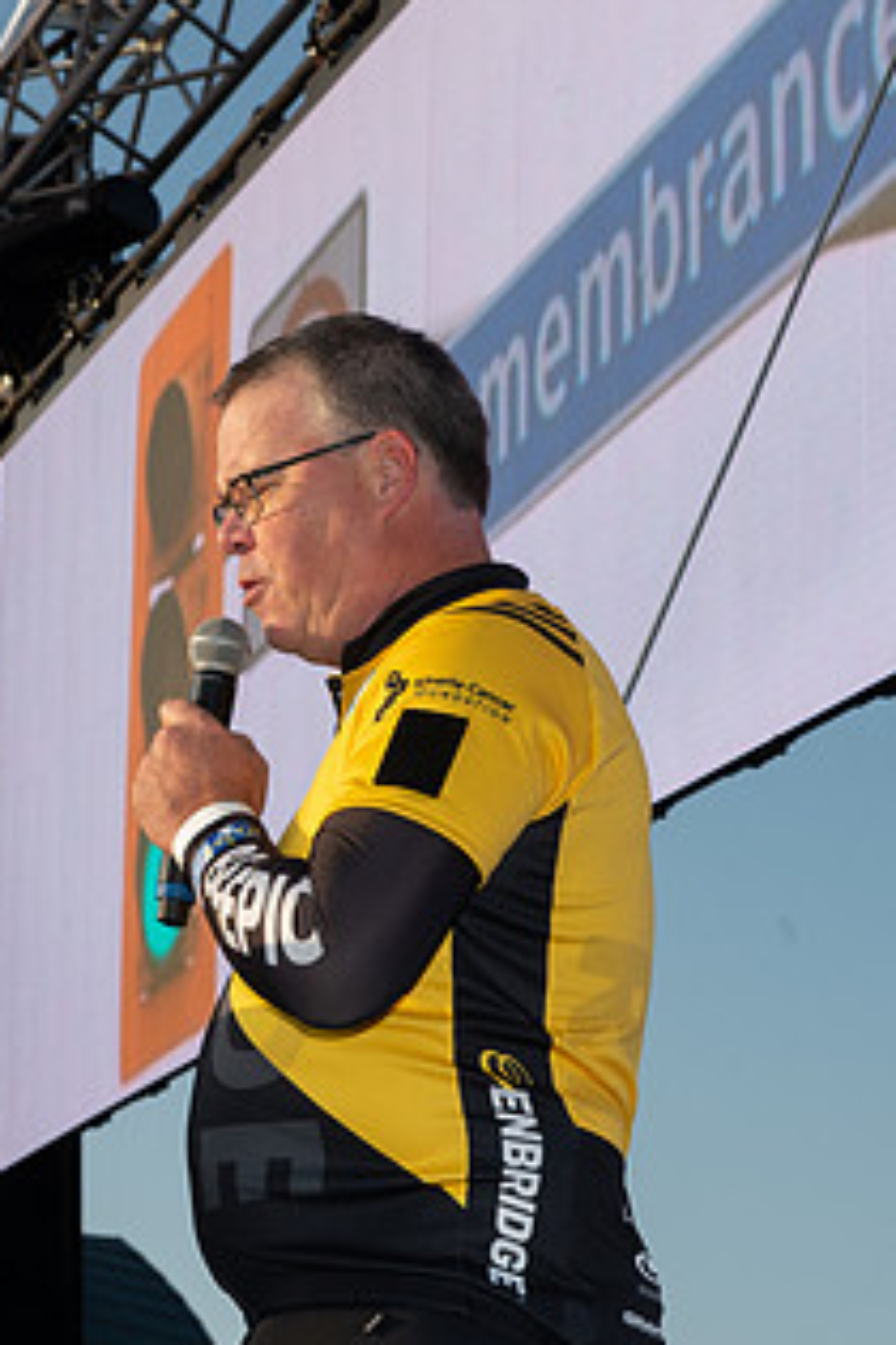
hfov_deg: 10.5
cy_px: 813
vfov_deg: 15.9
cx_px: 17
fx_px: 4816
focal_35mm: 129
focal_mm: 70
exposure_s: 1/125
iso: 125
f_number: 11
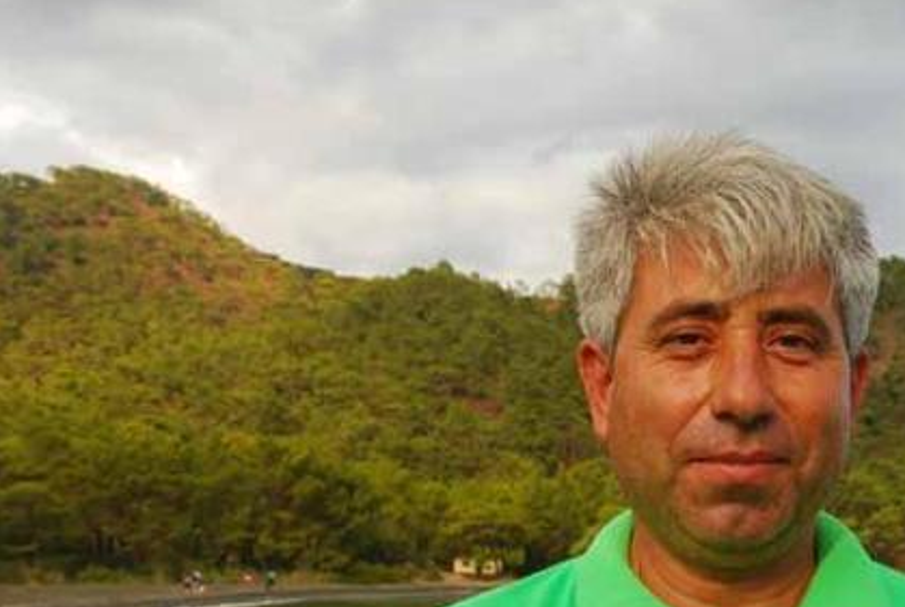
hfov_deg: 32.6
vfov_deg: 22.9
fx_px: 1486
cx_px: 771
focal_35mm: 59
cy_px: 447
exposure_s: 1/125
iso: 100
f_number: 5.6
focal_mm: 22
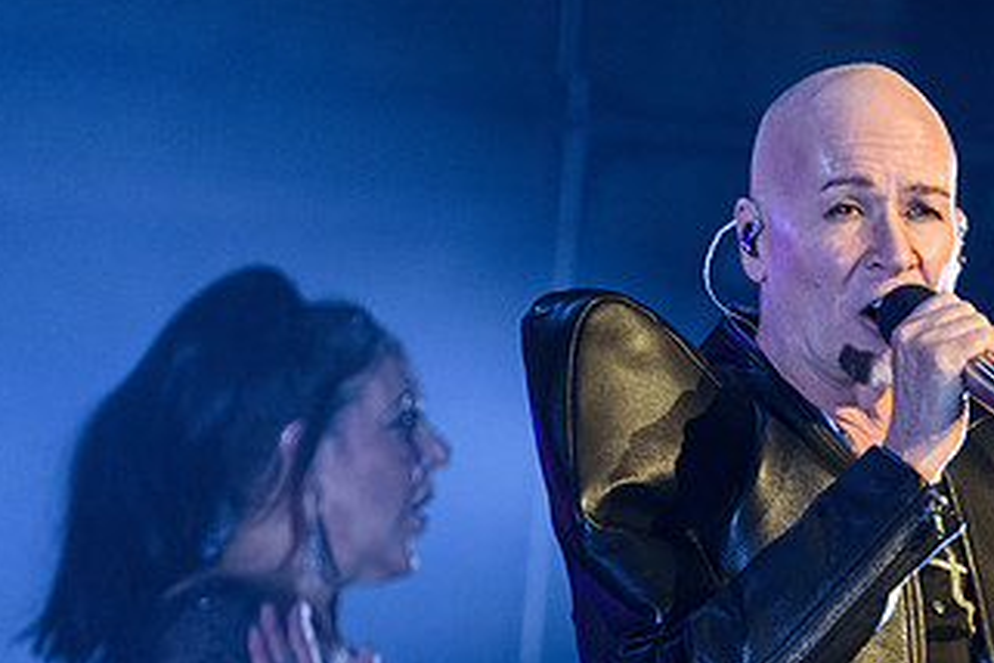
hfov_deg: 2.1
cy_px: 466
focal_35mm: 963
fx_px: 26587
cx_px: 707
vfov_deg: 1.4
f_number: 6
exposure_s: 1/200
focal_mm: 450
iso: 4000
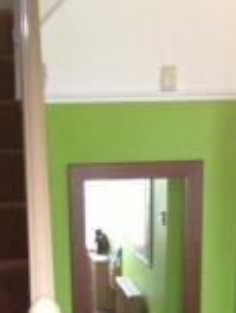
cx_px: 67
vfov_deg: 18.7
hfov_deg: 14.9
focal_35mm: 99
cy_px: 377
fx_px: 897
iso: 500
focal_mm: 4.28
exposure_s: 1/16
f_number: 2.4
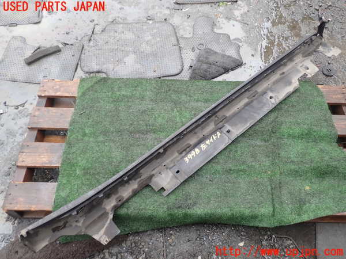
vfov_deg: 46.8
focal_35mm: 30
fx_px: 300
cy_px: 130
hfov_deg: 60.0
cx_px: 173
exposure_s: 1/60
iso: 100
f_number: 2.3
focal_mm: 5.4
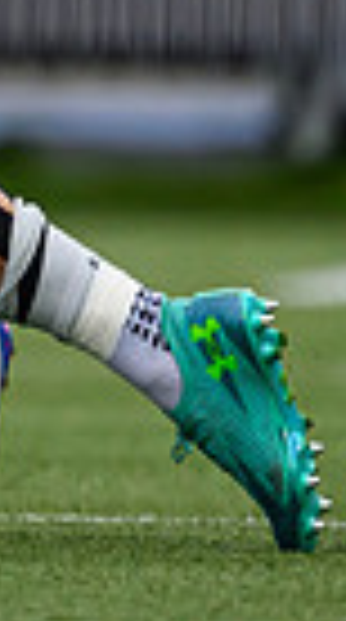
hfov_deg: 0.3
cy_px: -381
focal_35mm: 3840
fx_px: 63018
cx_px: -735
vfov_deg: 0.6
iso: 500
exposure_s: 1/2000
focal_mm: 560
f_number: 4
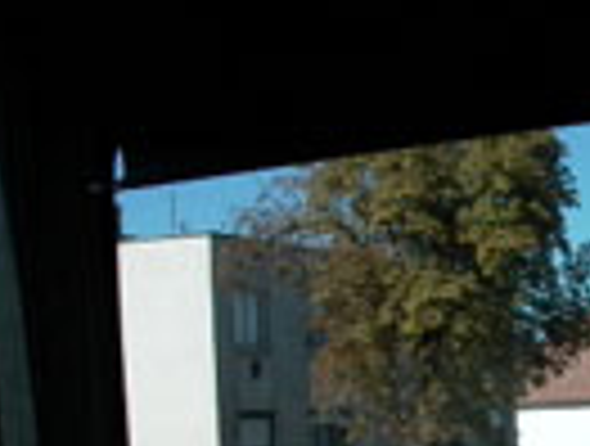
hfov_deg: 20.6
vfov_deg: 16.7
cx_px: 721
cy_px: 394
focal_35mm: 88
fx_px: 1504
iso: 100
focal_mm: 7.13
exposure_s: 1/559
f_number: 6.47
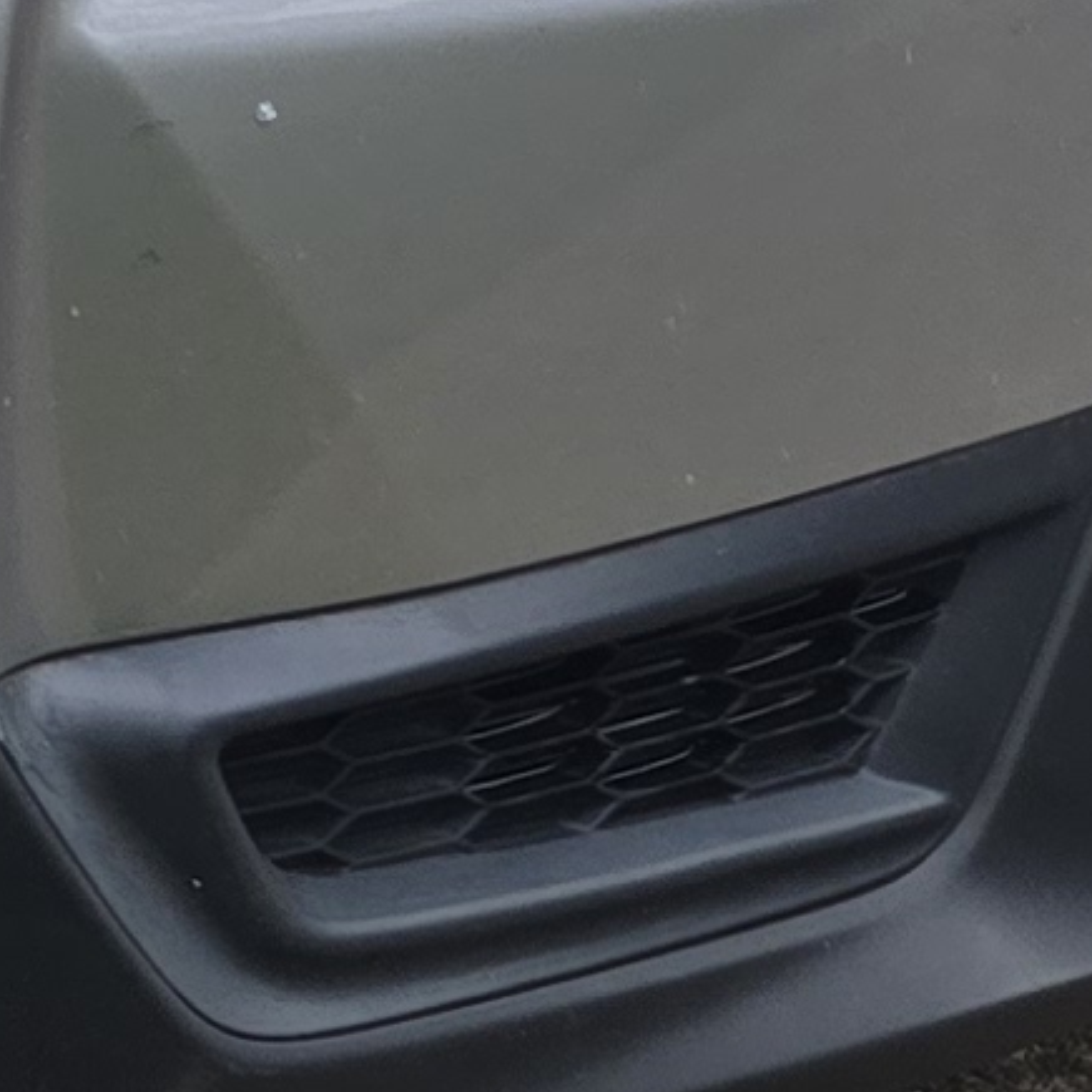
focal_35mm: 187
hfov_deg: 8.0
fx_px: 6674
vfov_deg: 8.8
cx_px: -2244
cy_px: -1140
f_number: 1.8
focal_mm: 5.4
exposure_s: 1/291
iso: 25
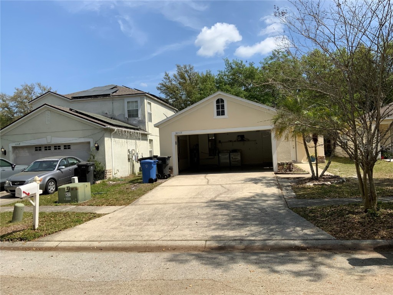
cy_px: 148
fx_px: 329
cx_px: 196
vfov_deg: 48.2
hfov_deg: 61.7
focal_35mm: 29
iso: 16
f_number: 1.8
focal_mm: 3
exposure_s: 1/2320
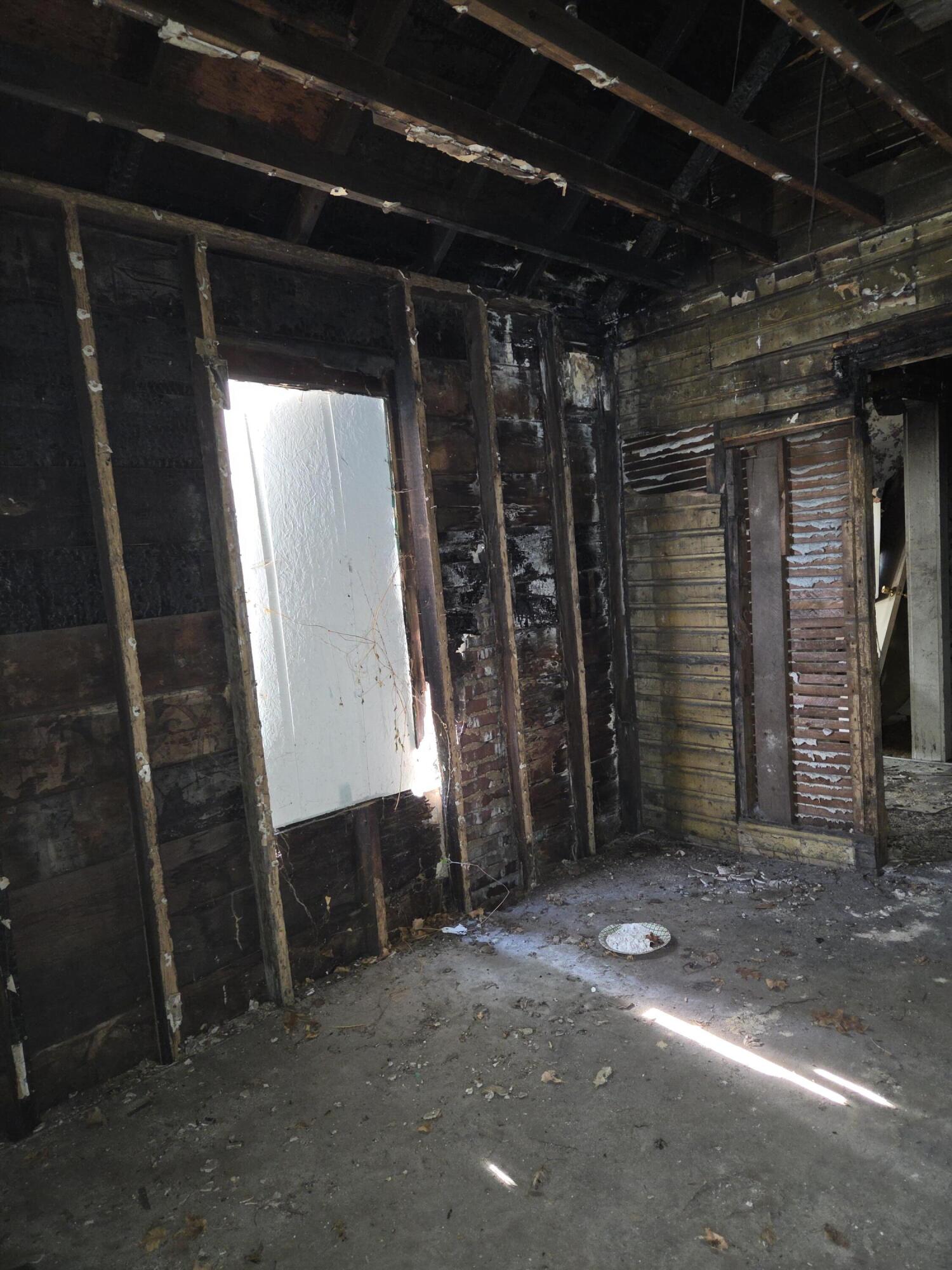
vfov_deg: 73.9
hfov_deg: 58.9
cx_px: 476
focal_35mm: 23
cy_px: 635
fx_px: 843
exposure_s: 1/13.4
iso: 125
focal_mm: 5.4
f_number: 1.8
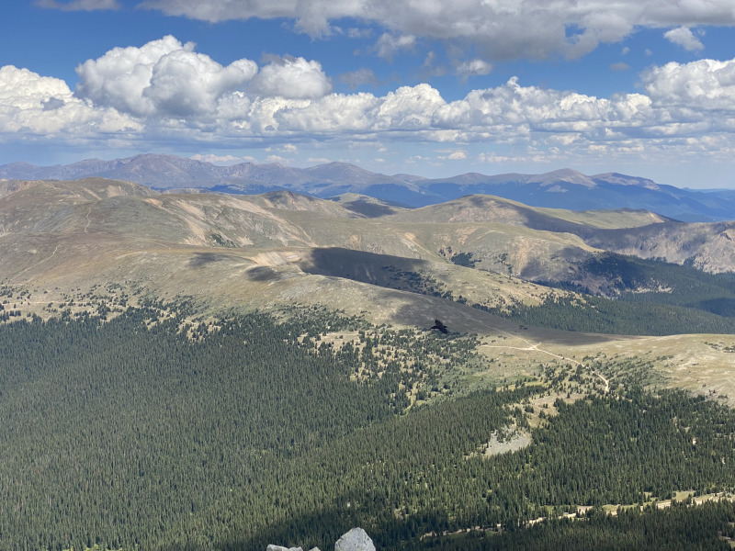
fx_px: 1104
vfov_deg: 28.0
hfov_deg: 36.8
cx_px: 368
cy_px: 276
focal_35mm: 52
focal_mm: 6
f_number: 2
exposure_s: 1/1845
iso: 20
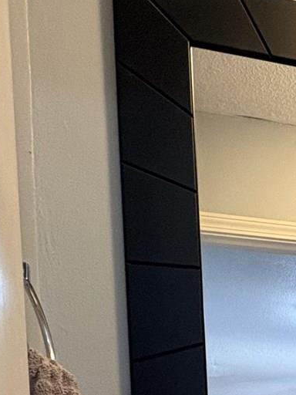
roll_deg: +2.6
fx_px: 718
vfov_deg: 26.2
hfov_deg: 18.1
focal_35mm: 63
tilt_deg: +1.0
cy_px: 511
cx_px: 544
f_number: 2.2
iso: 200
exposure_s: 1/60
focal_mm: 2.22
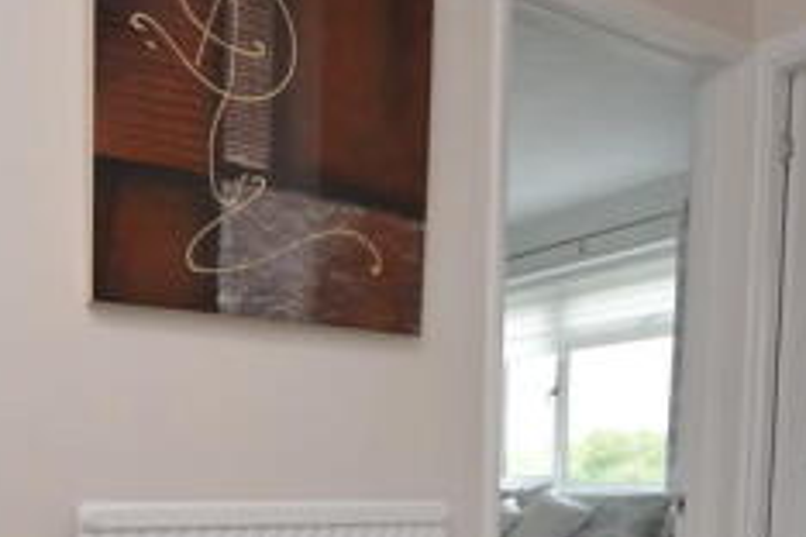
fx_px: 940
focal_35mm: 42
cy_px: 597
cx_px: 274
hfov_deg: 45.7
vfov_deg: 28.8
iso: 200
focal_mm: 10
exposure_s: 1/80
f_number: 4.5
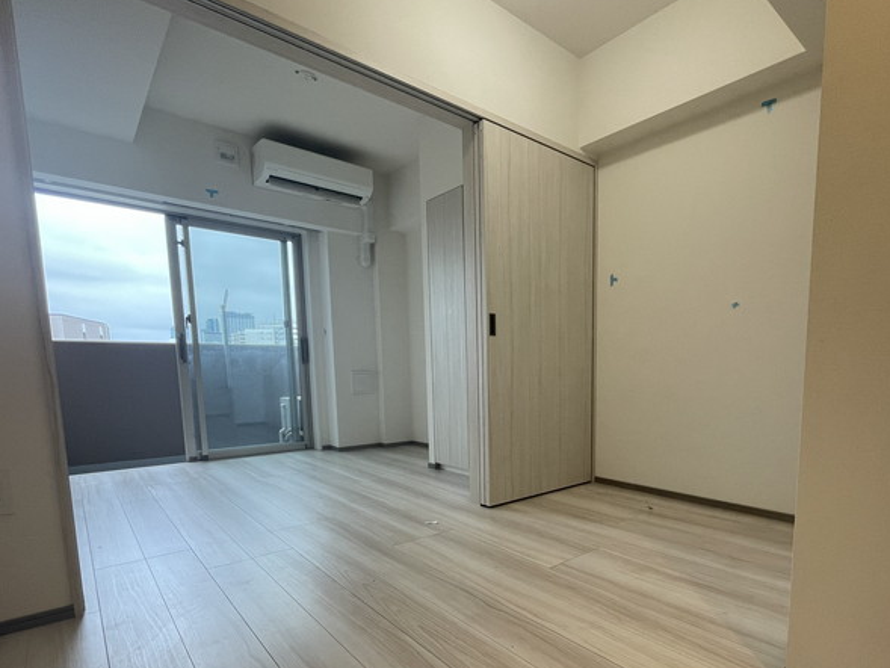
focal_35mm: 19
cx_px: 532
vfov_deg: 67.3
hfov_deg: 83.7
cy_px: 431
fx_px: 489
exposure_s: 1/100
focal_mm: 1.55
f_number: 2.4
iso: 50
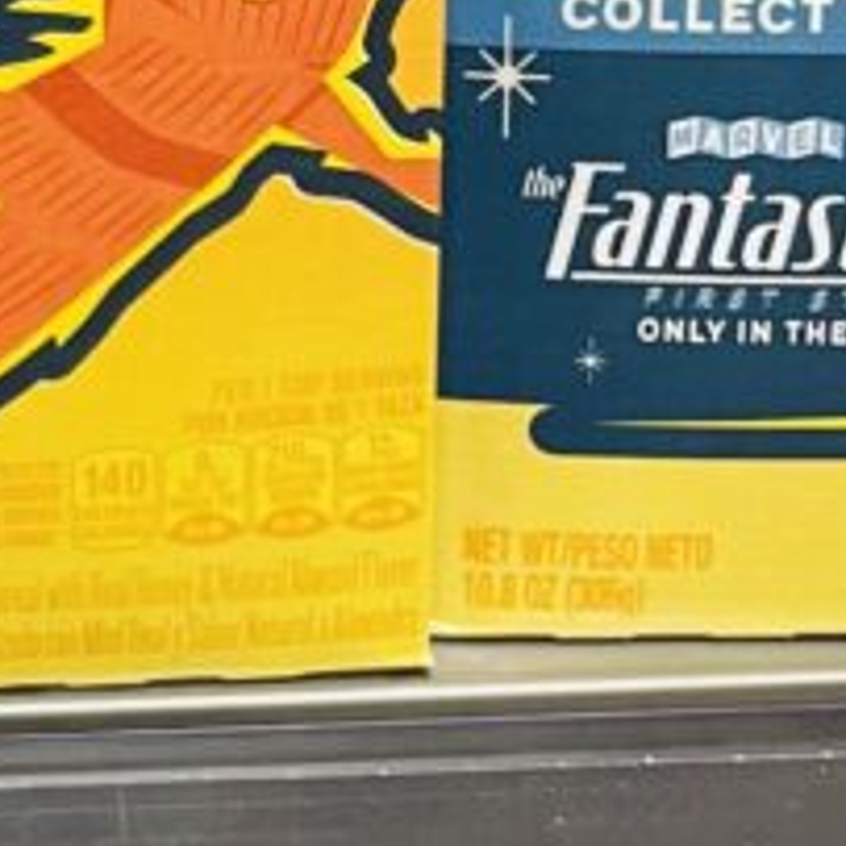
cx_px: -429
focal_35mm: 116
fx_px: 3207
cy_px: -379
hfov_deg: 14.1
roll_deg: +1.5
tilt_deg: -12.5
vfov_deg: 14.2
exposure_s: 1/60
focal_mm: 4.2
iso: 160
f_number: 1.6
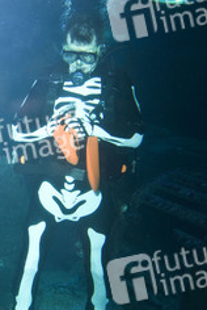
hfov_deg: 22.2
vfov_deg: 32.6
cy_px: 208
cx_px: 56
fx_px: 525
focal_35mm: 61
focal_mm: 36
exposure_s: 1/125
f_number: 4
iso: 2500
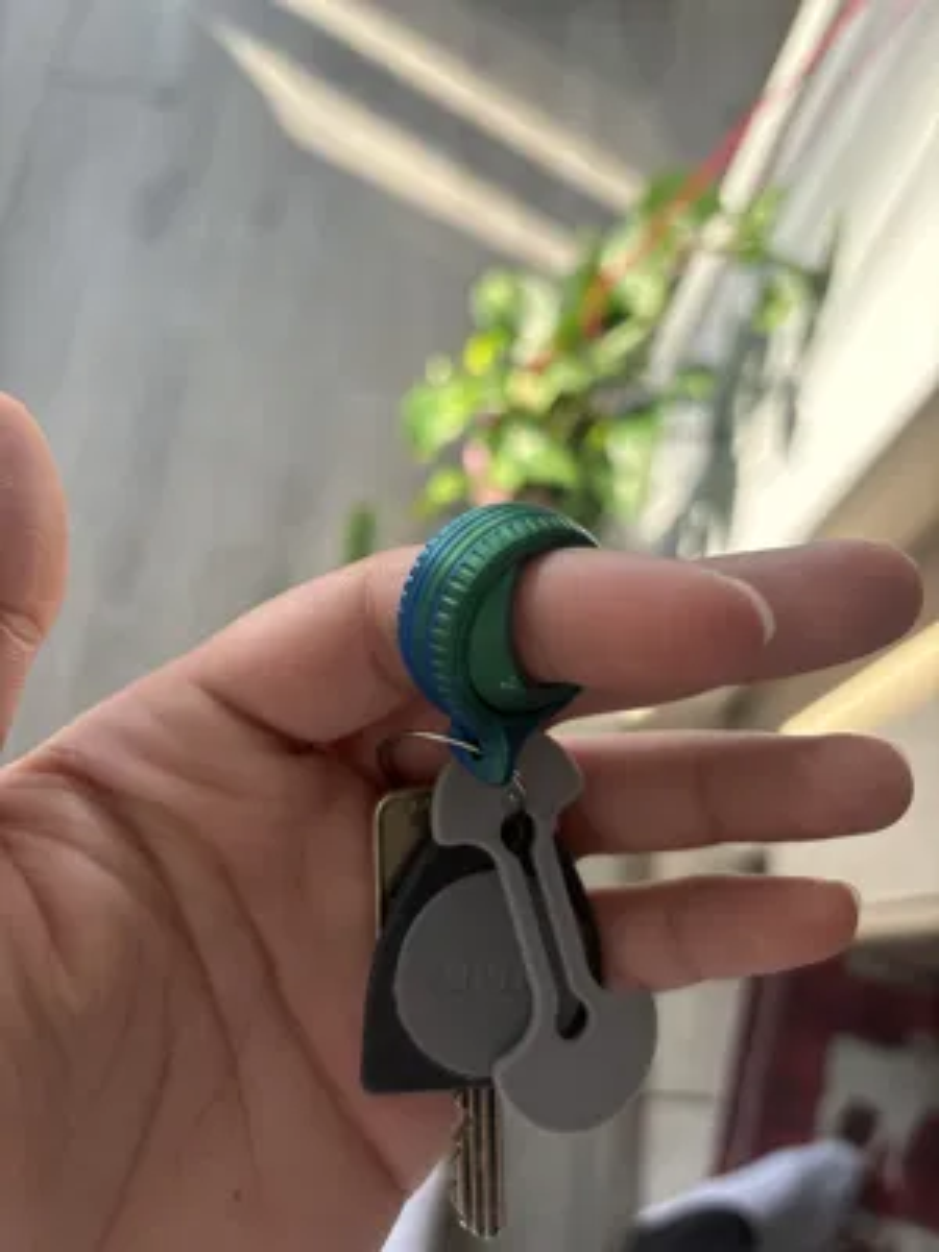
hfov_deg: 53.1
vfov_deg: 67.3
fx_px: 940
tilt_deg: -69.2
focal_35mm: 26
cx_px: 470
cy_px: 626
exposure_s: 1/121
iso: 125
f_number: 1.6
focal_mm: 5.96
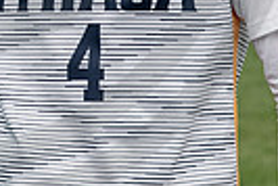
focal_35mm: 309
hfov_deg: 6.6
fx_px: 2389
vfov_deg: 4.4
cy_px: -143
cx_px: -69
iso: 320
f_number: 4.5
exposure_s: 1/320
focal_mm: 70
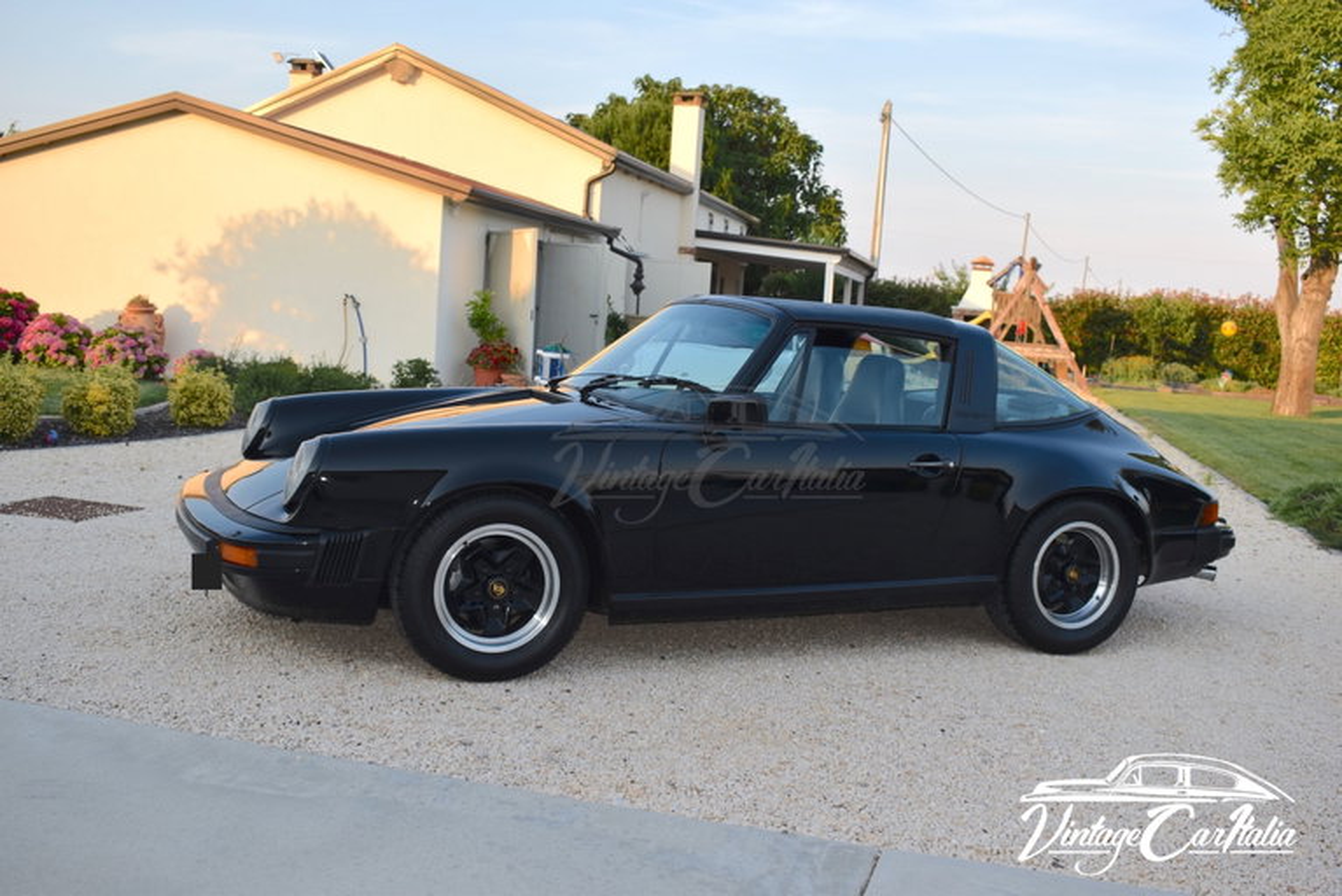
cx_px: 671
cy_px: 448
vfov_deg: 36.9
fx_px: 1342
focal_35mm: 36
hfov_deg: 53.1
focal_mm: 24
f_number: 5
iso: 100
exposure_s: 1/200
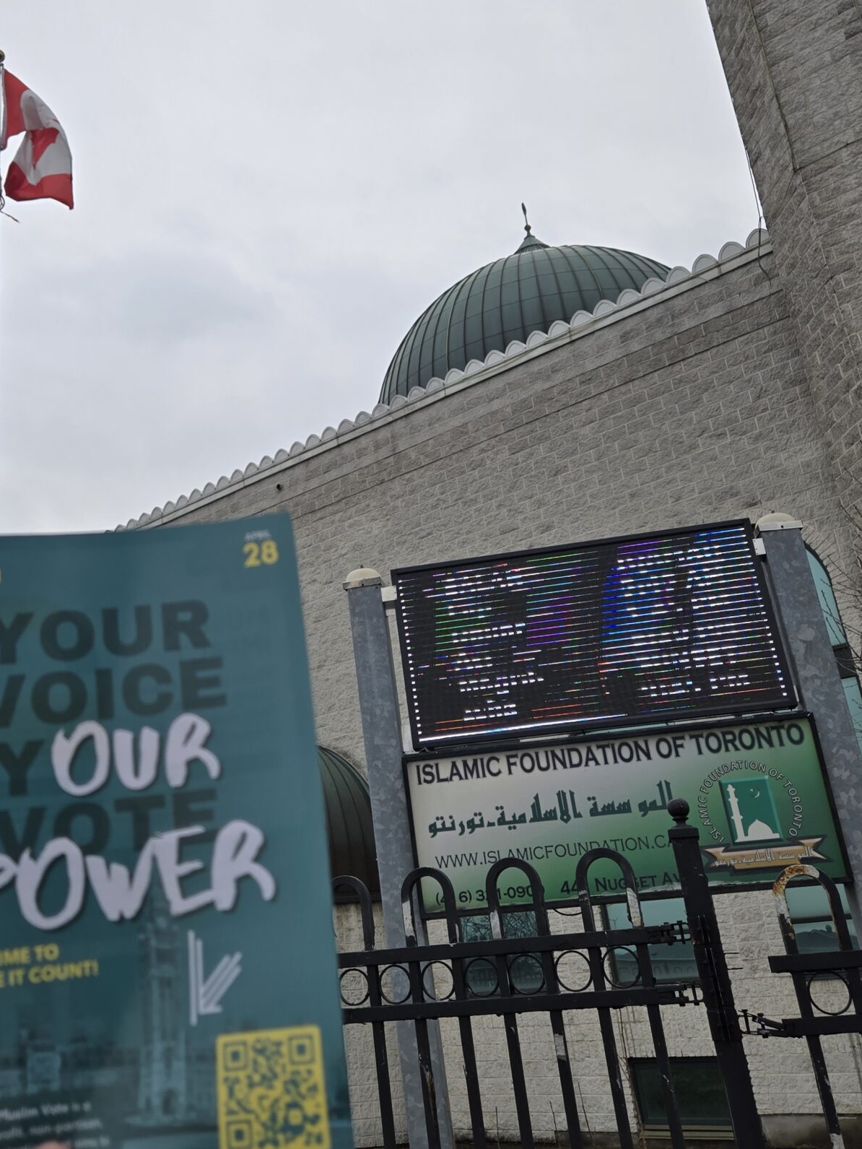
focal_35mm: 37
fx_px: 1228
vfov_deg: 49.9
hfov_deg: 38.2
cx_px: 284
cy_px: 482
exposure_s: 1/1746
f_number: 1.8
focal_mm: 5.4
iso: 25
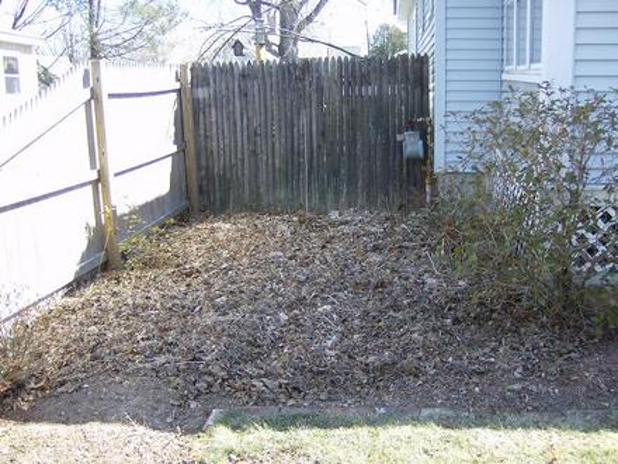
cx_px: 309
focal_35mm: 36
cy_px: 232
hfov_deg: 51.4
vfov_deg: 39.7
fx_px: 643
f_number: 2.8
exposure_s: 1/173
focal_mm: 6
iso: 100
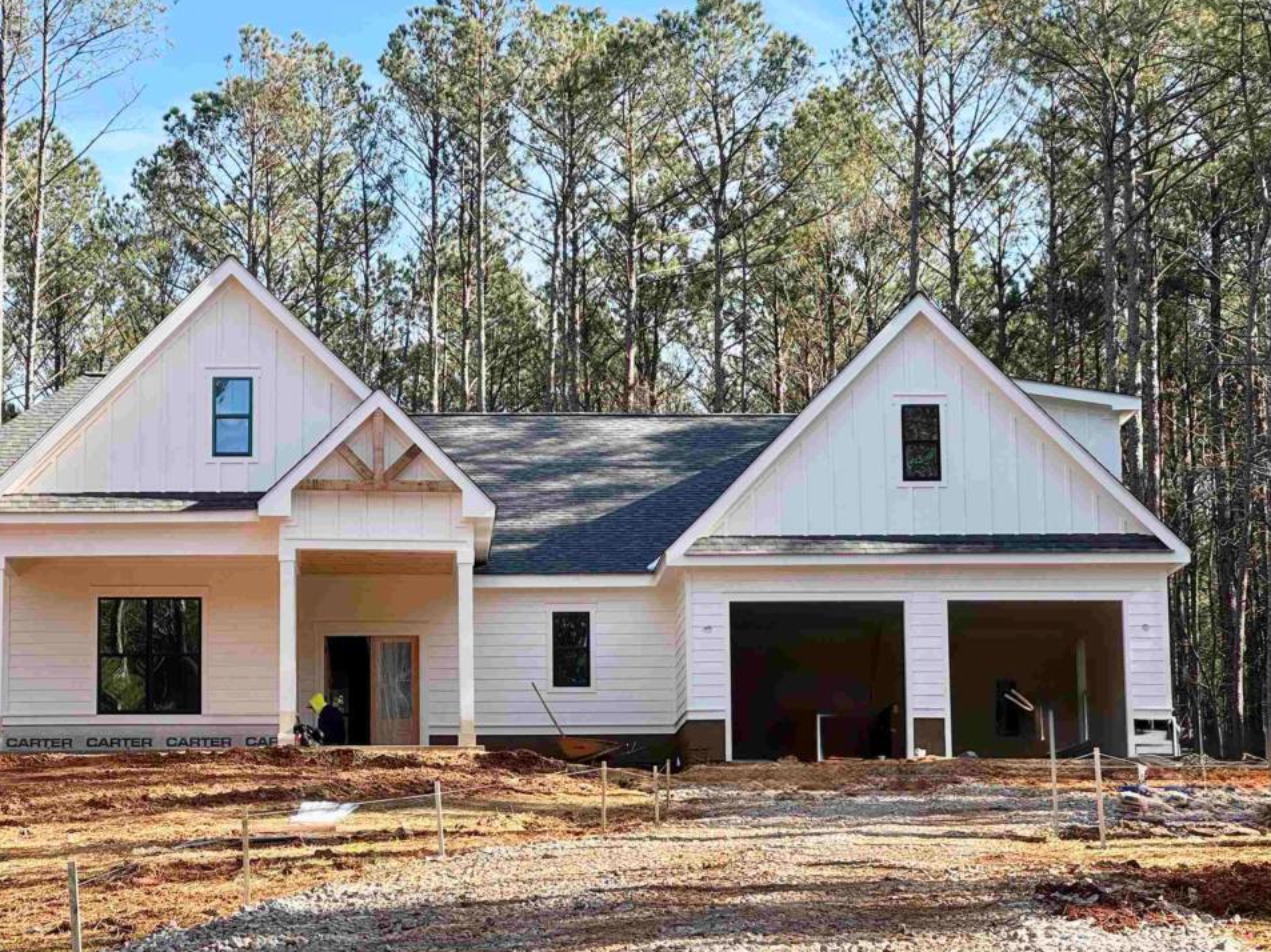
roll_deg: -0.1
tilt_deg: +8.7
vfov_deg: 15.2
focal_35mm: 97
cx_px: 483
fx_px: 3560
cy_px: 467
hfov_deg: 20.2
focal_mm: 9
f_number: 2.8
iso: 25
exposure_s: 1/250
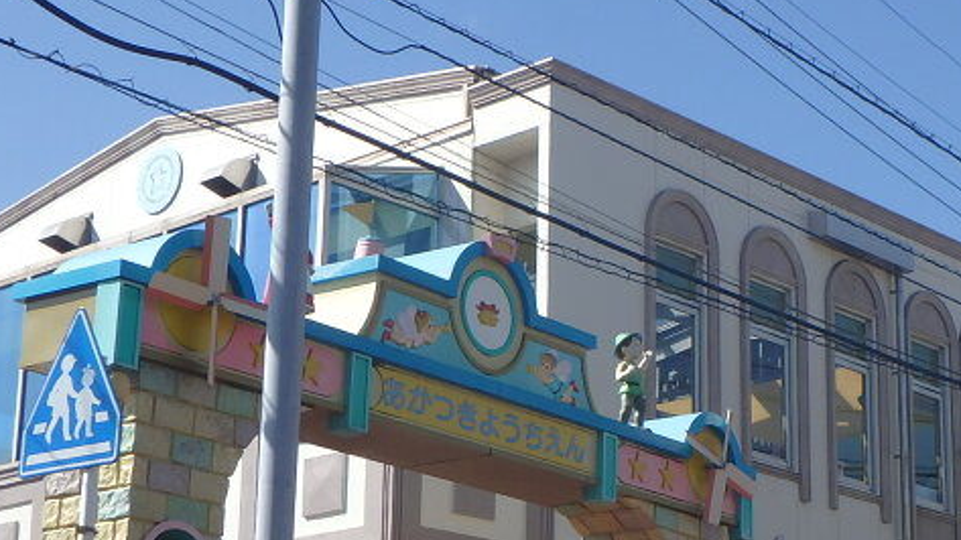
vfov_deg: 15.2
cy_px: 436
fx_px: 2013
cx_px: 713
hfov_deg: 26.5
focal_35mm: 79
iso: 125
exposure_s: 1/640
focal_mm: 6.4
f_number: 5
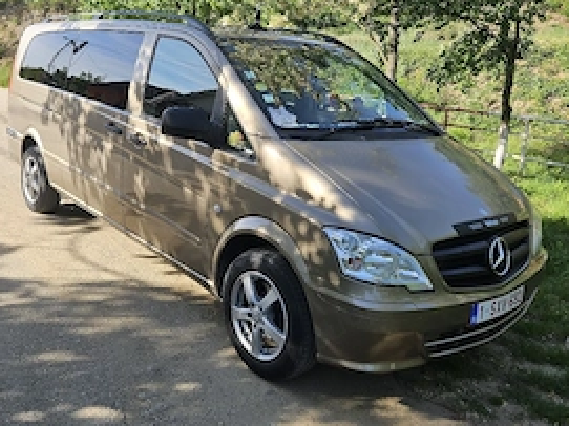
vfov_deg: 41.5
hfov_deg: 53.9
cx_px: 256
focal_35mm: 34
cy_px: 162
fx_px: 559
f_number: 1.8
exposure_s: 1/714
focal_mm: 5.4
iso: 25
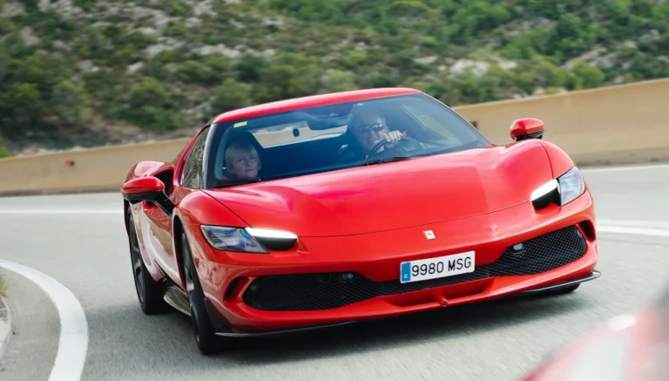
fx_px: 1950
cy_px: 179
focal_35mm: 110
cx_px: 334
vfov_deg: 11.1
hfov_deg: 19.5
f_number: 6.3
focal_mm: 70
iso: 800
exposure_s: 1/50
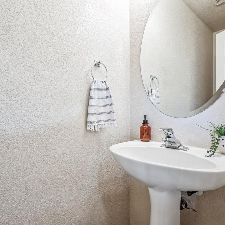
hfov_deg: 72.7
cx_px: 98
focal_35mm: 21
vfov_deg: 73.0
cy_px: 116
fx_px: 152
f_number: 7.1
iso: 400
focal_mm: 15.5
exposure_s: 1/13
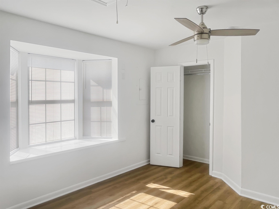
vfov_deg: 53.1
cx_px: 140
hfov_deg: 67.3
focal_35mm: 26
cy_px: 104
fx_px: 210
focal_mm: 4.2
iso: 32
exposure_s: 1/1000
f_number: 1.6
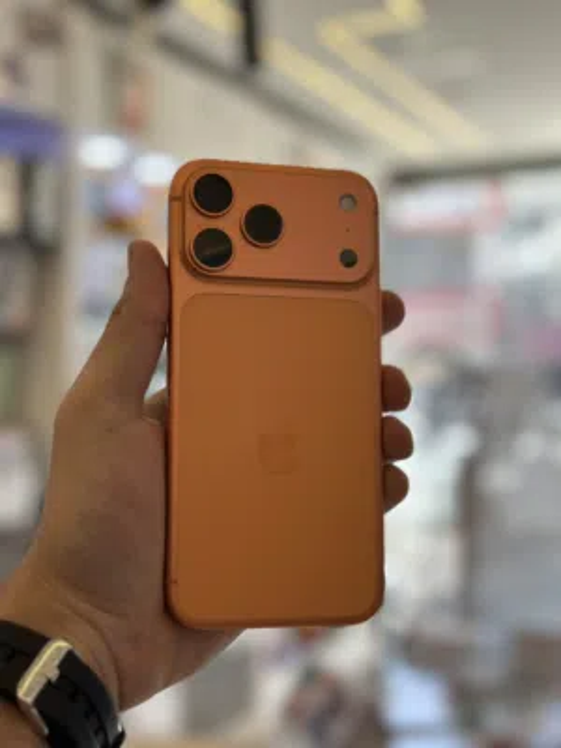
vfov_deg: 39.7
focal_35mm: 48
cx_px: 280
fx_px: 1037
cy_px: 374
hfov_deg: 30.3
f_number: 1.78
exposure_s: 1/651
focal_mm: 6.86
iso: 80
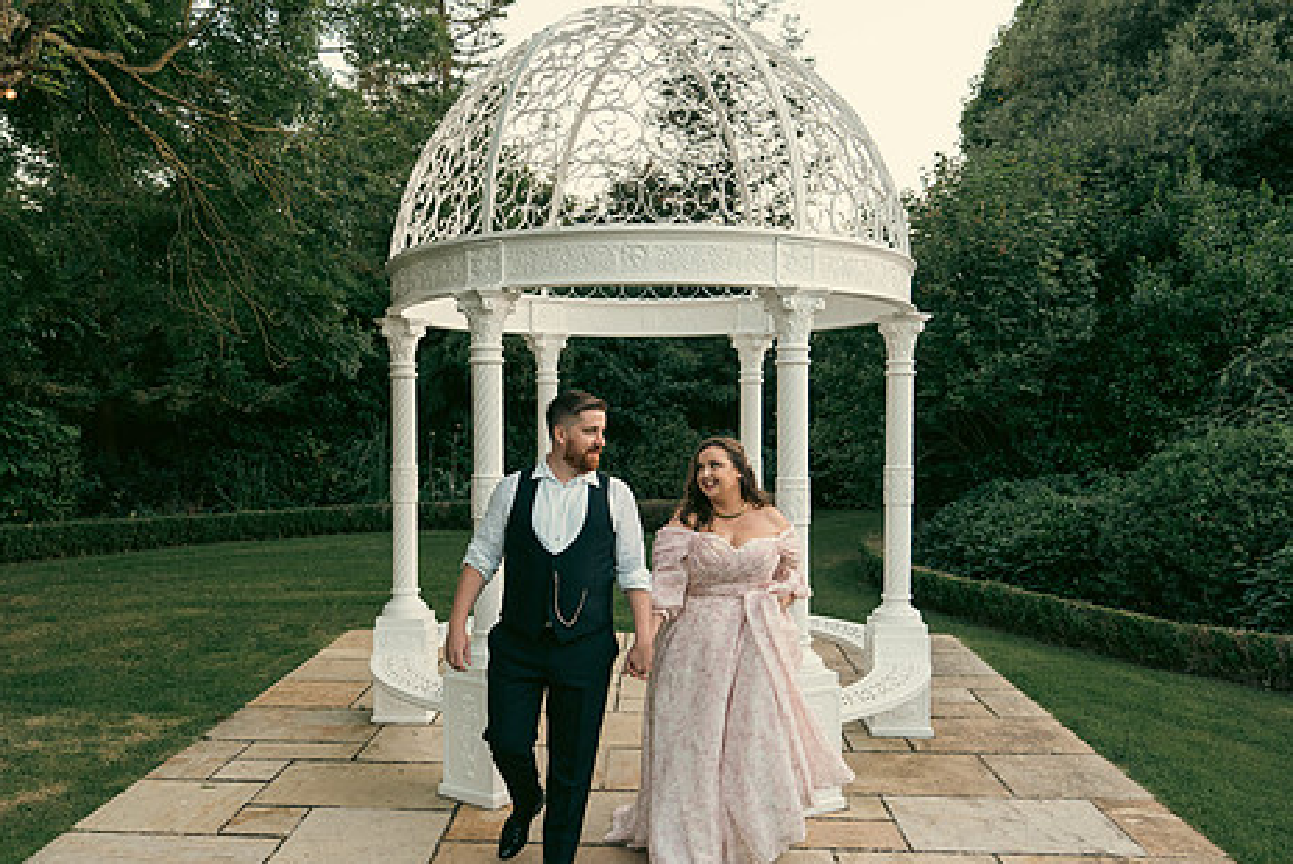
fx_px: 1078
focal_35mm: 30
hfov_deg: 61.8
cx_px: 596
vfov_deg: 43.6
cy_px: 472
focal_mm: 24
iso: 800
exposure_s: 1/200
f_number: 3.5
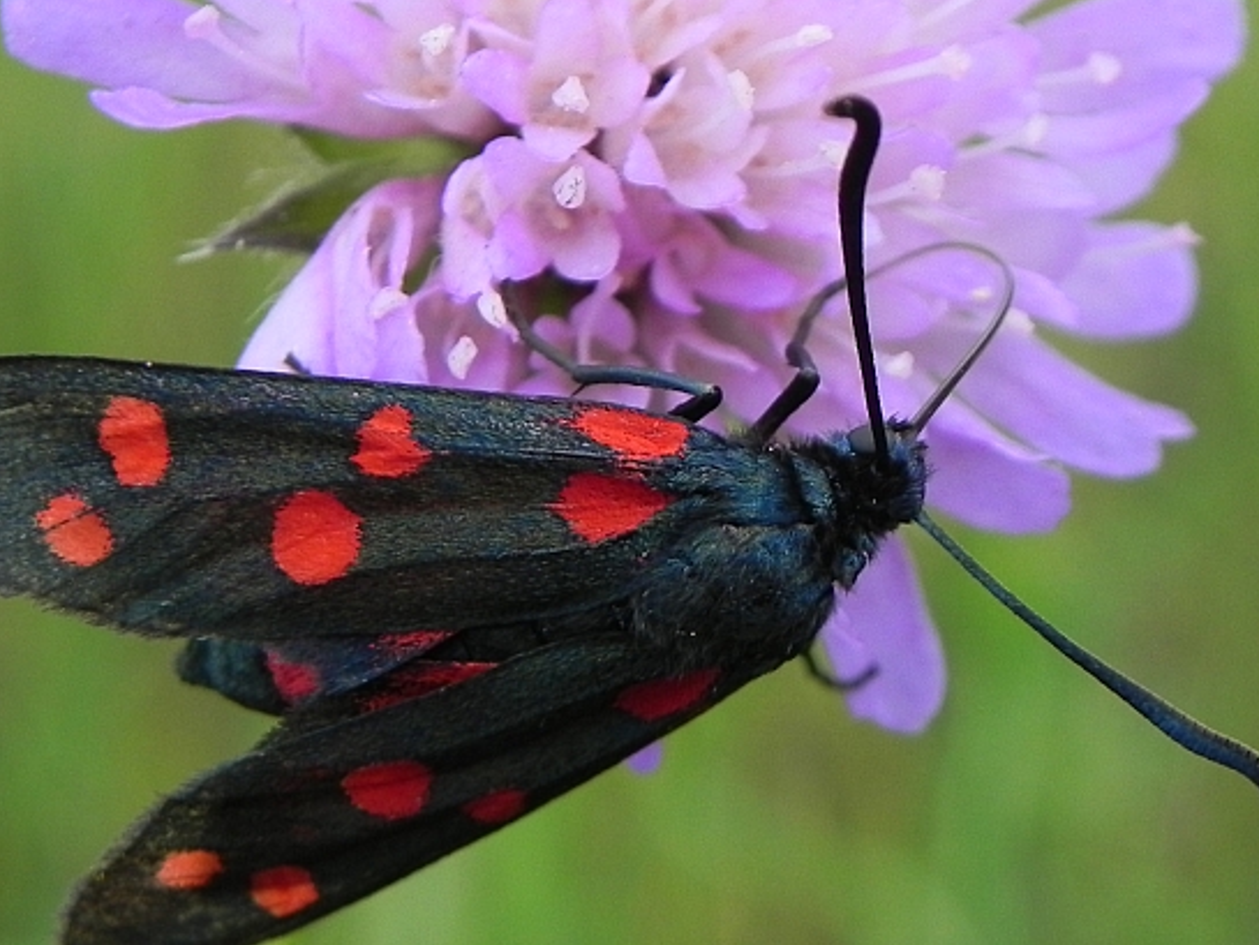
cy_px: 631
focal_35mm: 141
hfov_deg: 14.0
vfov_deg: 10.5
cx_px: 809
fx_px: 5129
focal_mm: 13.4
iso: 160
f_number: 4
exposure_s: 1/348
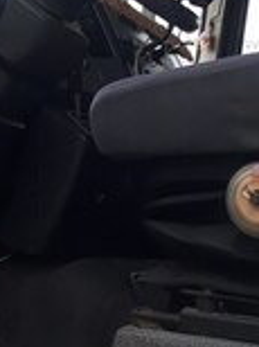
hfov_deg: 16.9
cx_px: 106
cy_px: -88
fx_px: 870
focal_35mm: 87
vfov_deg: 20.8
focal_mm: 3.6
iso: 50
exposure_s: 1/100
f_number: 1.9
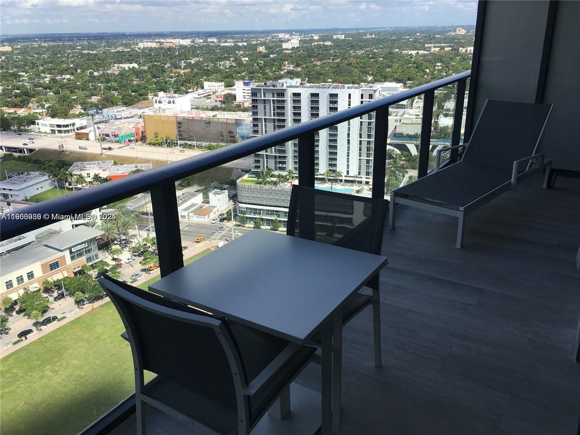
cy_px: 218
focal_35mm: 29
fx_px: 486
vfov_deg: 48.2
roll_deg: +1.9
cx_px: 290
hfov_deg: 61.7
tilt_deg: -21.1
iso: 25
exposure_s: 1/1538
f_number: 2.2
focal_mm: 4.15
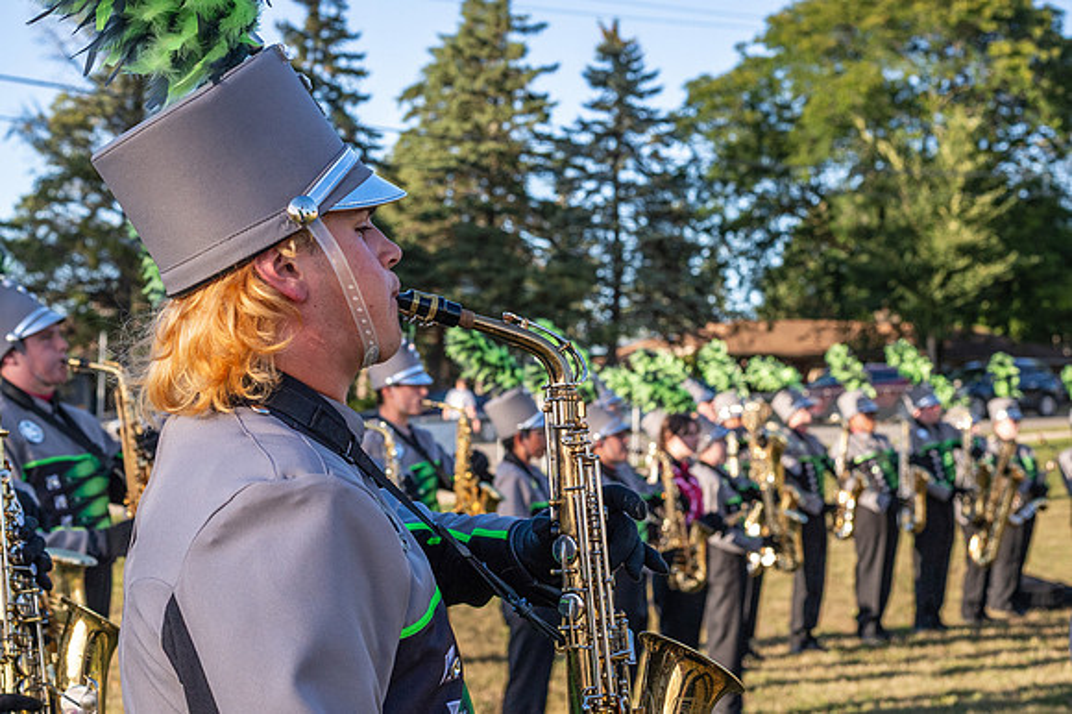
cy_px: 281
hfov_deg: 30.1
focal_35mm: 66
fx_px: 1978
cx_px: 367
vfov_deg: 20.4
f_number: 5.6
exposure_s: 1/2500
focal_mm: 50
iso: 1600
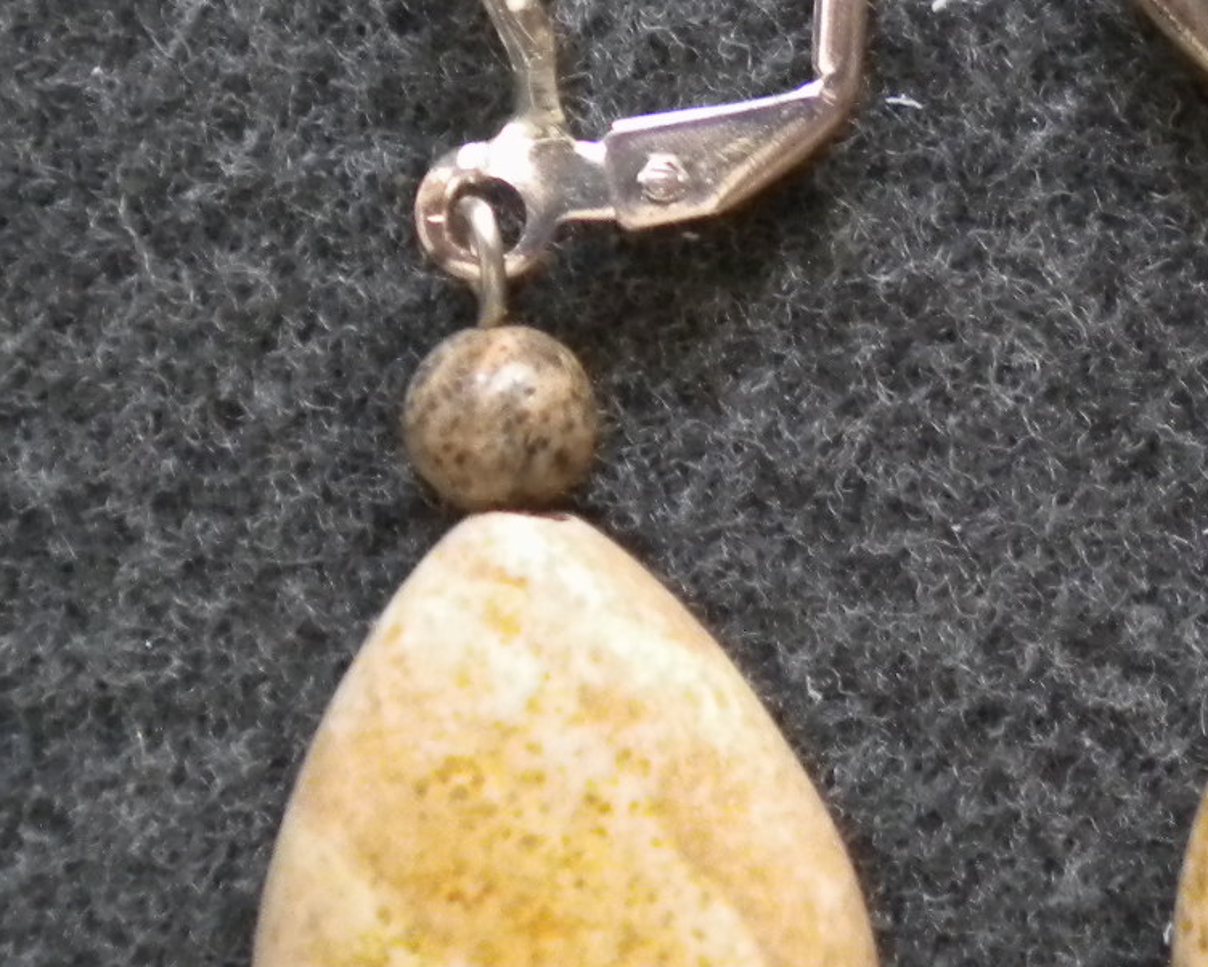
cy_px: 329
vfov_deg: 14.1
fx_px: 3898
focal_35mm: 109
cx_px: 962
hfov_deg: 17.5
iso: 398
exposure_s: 1/60
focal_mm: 7.4
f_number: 3.5
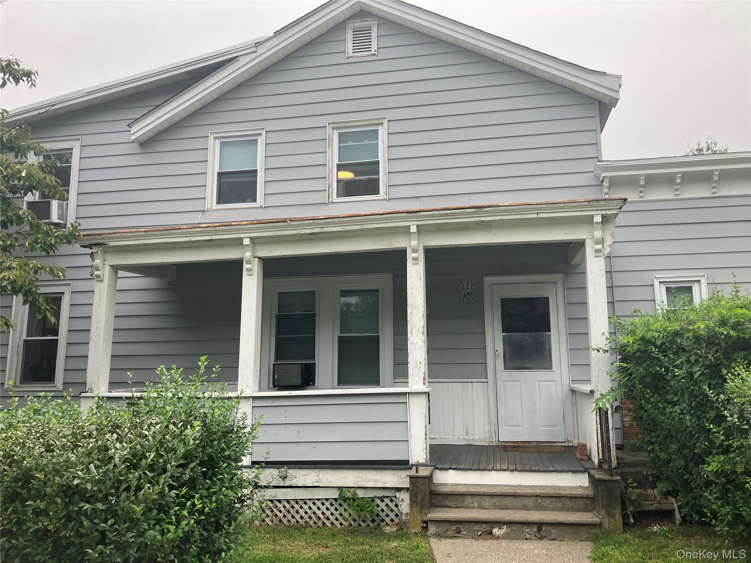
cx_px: 376
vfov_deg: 49.7
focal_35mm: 28
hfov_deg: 63.4
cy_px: 282
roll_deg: +0.5
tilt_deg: +10.1
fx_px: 607
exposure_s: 1/121
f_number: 1.8
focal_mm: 3.99
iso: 50
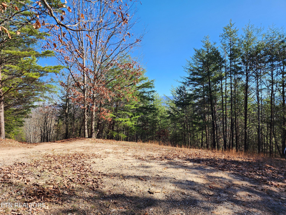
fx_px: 190
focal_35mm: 23
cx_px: 143
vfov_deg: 58.9
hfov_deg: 73.9
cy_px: 108
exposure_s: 1/456
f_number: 1.8
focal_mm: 6.4
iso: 12
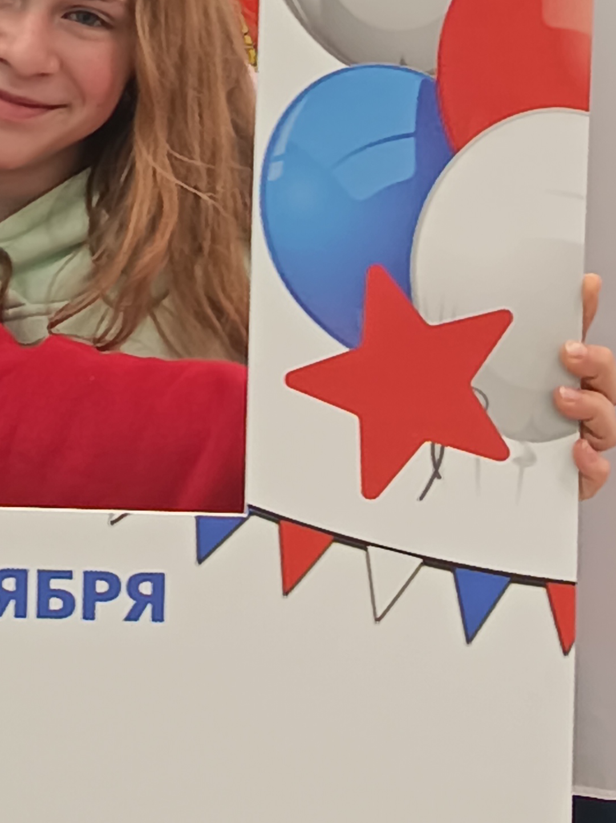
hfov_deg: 11.0
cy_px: 16
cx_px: -74
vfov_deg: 14.6
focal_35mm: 133
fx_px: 3161
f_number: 1.75
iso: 642
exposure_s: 1/50
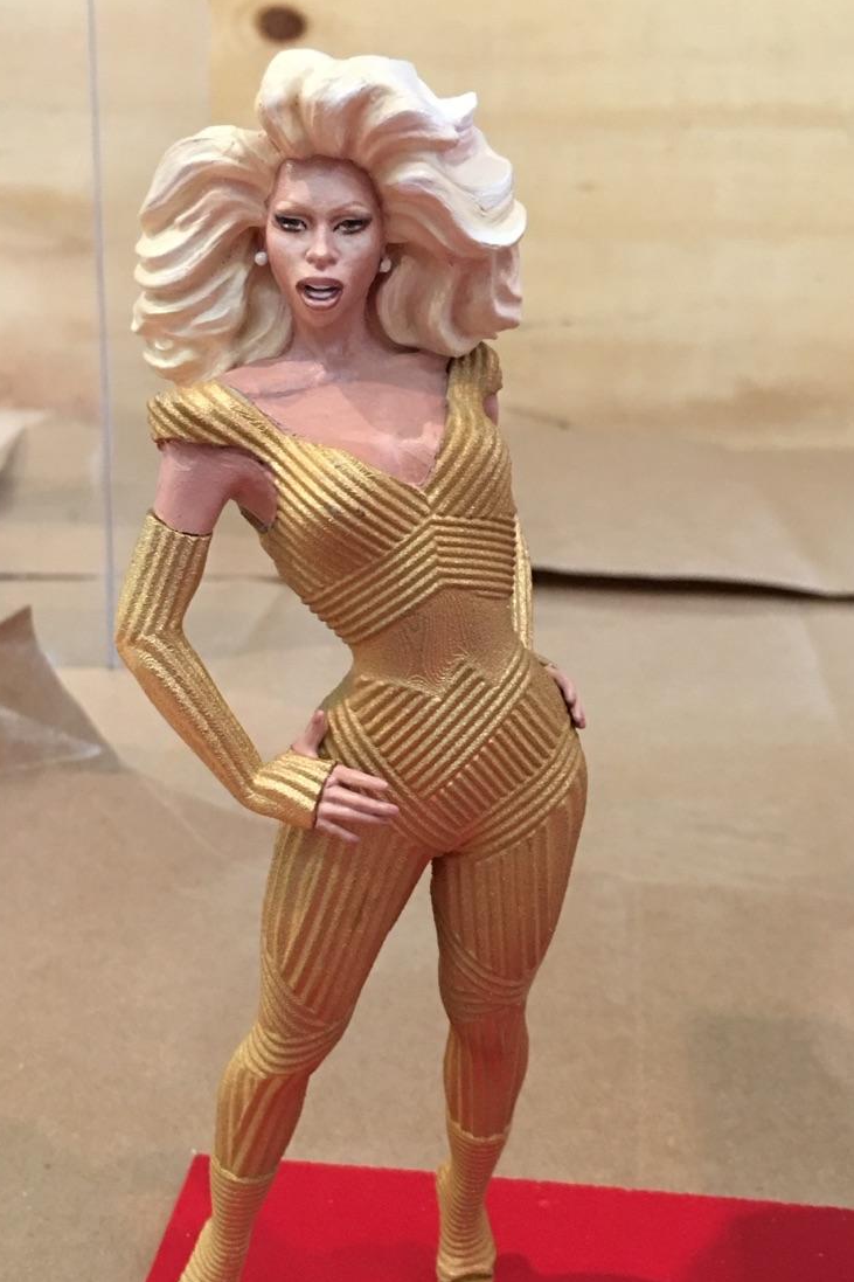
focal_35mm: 44
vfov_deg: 44.5
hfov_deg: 30.5
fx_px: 1566
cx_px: 426
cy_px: 687
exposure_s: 1/15
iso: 80
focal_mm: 4.15
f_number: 2.2
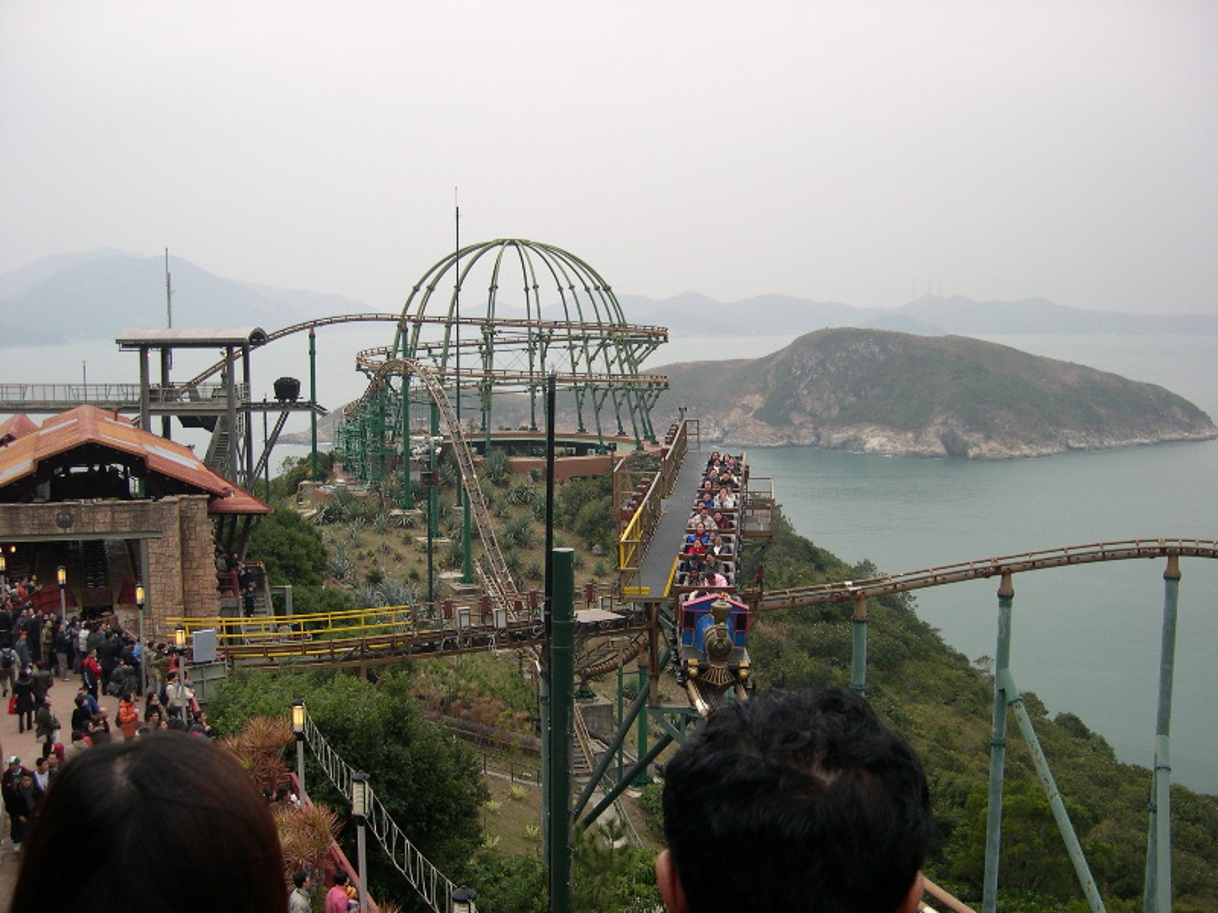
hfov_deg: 49.0
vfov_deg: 37.7
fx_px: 1337
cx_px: 609
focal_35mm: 38
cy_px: 456
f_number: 2.8
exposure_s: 1/215
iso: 100
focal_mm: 8
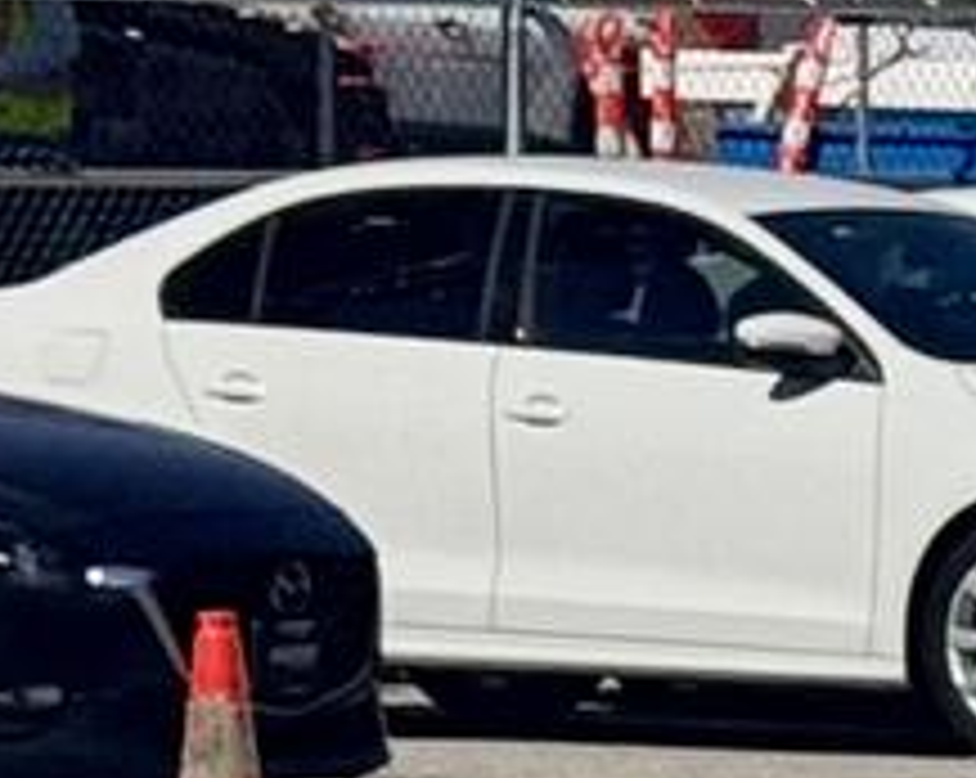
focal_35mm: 277
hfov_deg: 6.5
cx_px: 2712
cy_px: 2015
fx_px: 7991
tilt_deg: -7.4
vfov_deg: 5.4
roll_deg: -1.1
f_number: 1.78
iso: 64
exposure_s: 1/15385
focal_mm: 6.76
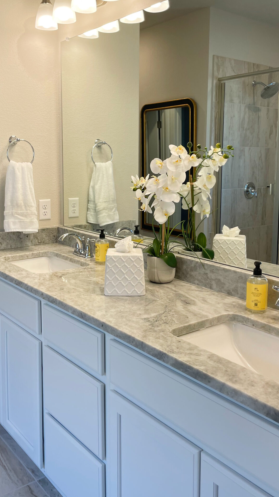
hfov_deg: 33.7
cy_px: 215
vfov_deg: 56.4
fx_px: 460
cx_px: 129
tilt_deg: -5.2
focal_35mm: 35
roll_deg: +0.6
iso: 40
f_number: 1.6
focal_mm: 4.2
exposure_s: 1/120
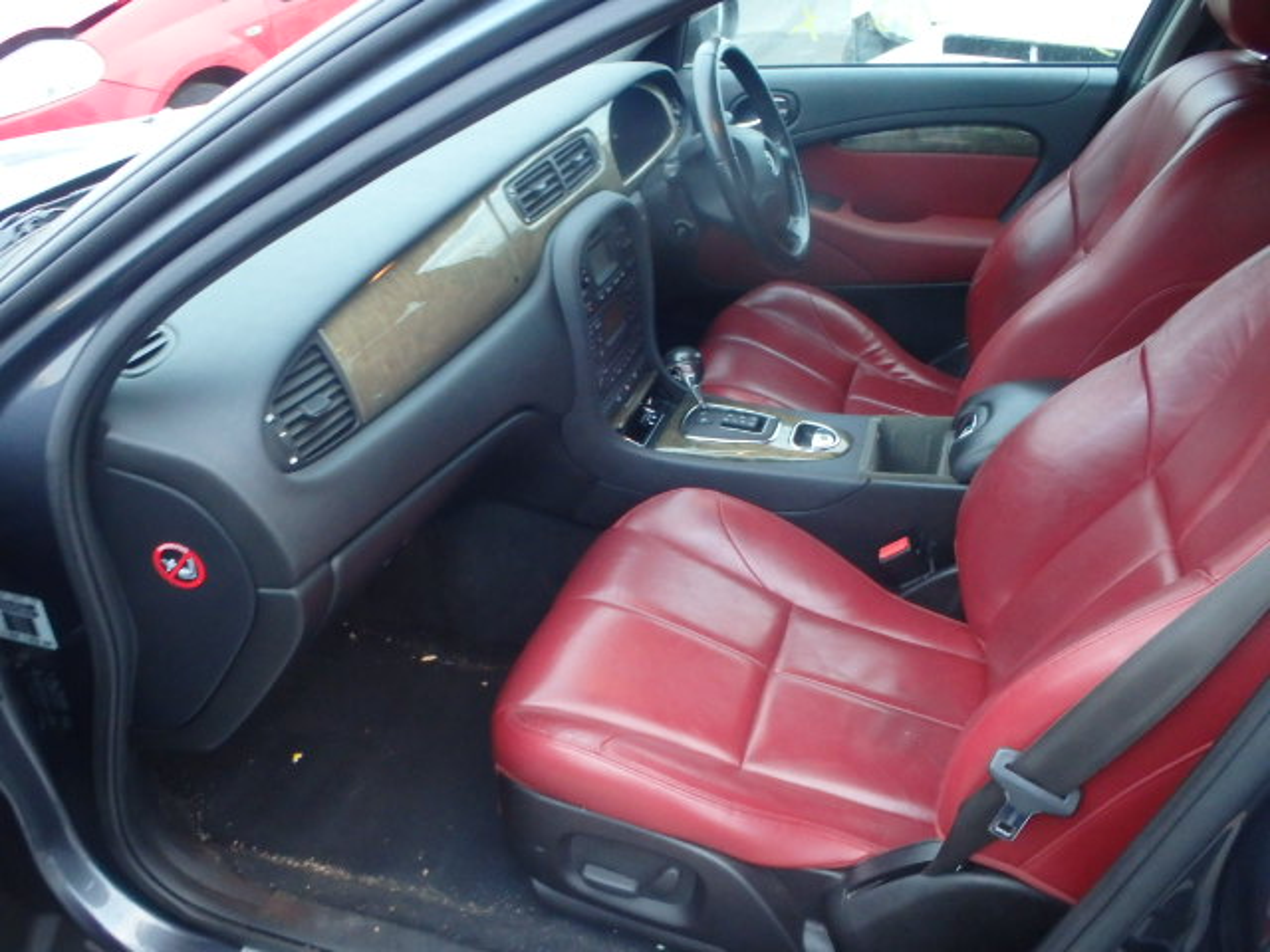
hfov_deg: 63.4
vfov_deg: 49.7
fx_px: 1027
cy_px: 476
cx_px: 635
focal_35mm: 28
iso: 800
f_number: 3.9
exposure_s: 1/15
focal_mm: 5
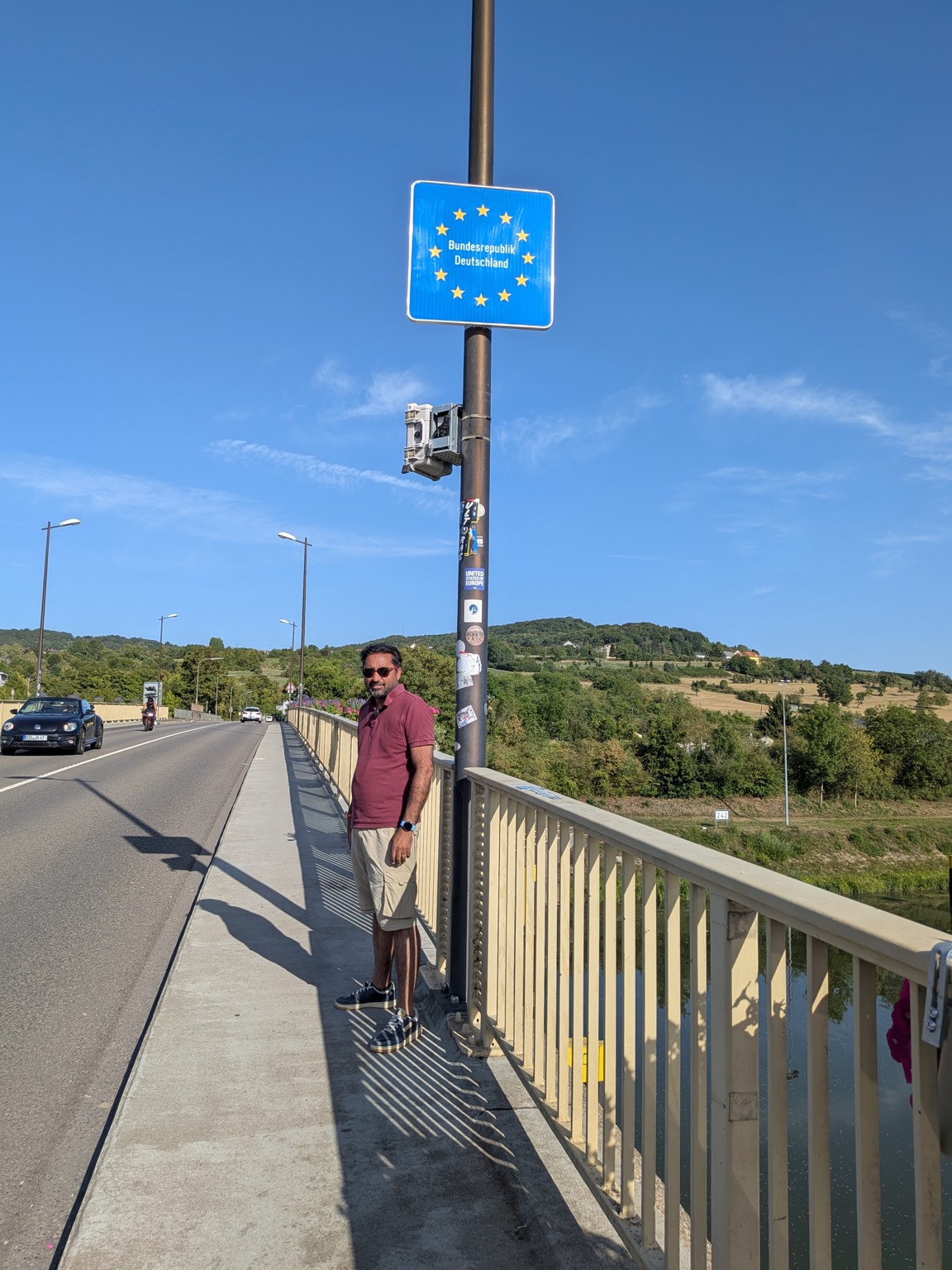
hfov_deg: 56.8
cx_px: 476
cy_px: 635
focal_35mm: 24
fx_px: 880
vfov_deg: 71.6
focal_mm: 4.53
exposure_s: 1/1923
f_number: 1.7
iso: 28
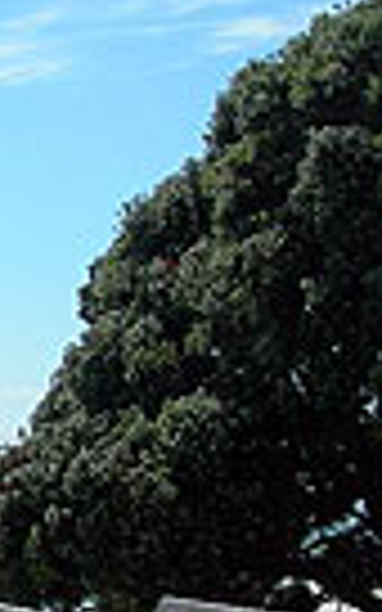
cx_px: -499
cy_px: 522
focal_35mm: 133
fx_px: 2215
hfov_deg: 9.0
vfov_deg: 15.6
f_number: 4.8
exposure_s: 1/880
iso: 50
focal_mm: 7.8
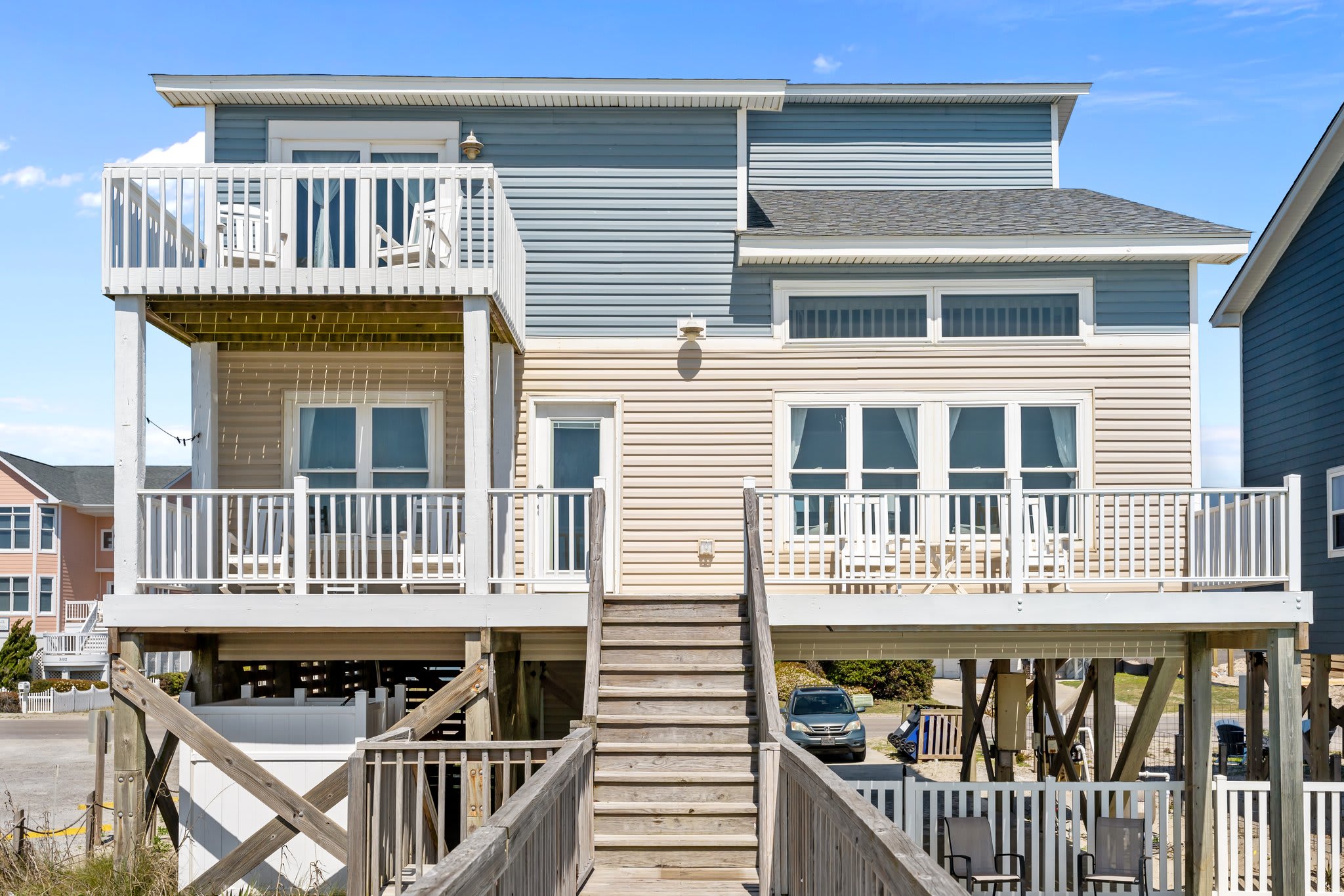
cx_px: 672
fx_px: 1273
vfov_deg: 38.8
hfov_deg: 55.7
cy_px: 448
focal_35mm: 34
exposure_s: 1/6400
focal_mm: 34.1
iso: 320
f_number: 5.6
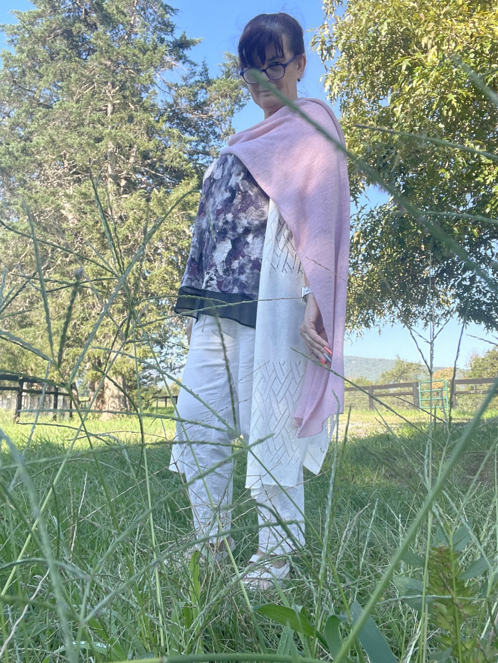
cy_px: 332
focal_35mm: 30
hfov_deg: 46.8
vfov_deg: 60.0
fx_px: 575
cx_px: 249
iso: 25
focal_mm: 2.71
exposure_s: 1/256
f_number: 2.2
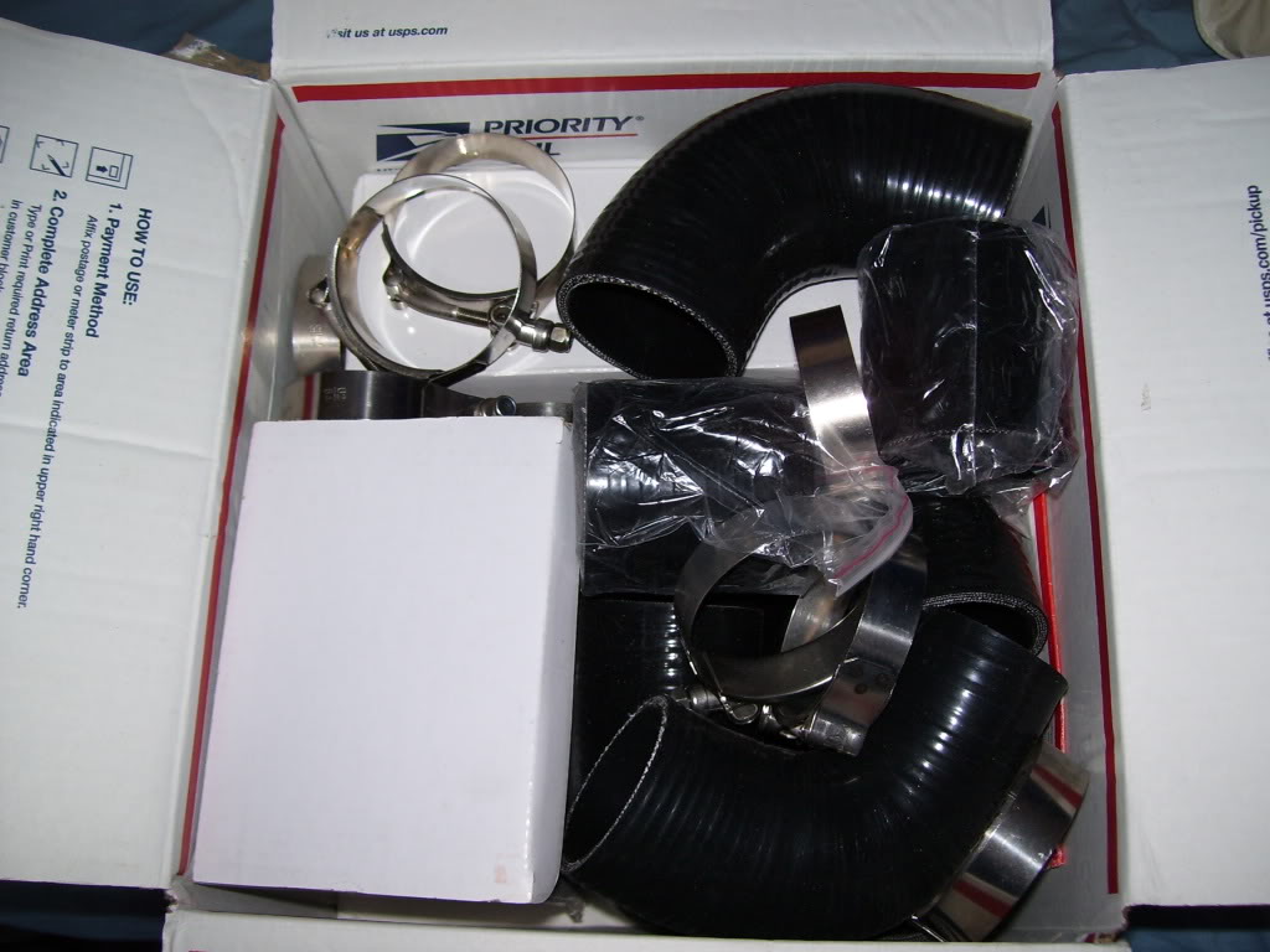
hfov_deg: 51.4
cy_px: 476
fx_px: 1321
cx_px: 635
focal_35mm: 36
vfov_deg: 39.7
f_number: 2.7
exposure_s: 1/60
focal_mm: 6
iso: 80
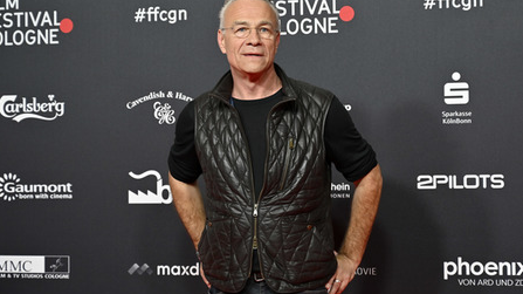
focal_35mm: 74
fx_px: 1026
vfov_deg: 16.3
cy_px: 149
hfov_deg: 28.6
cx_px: 262
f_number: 5
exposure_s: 1/200
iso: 800
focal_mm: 70
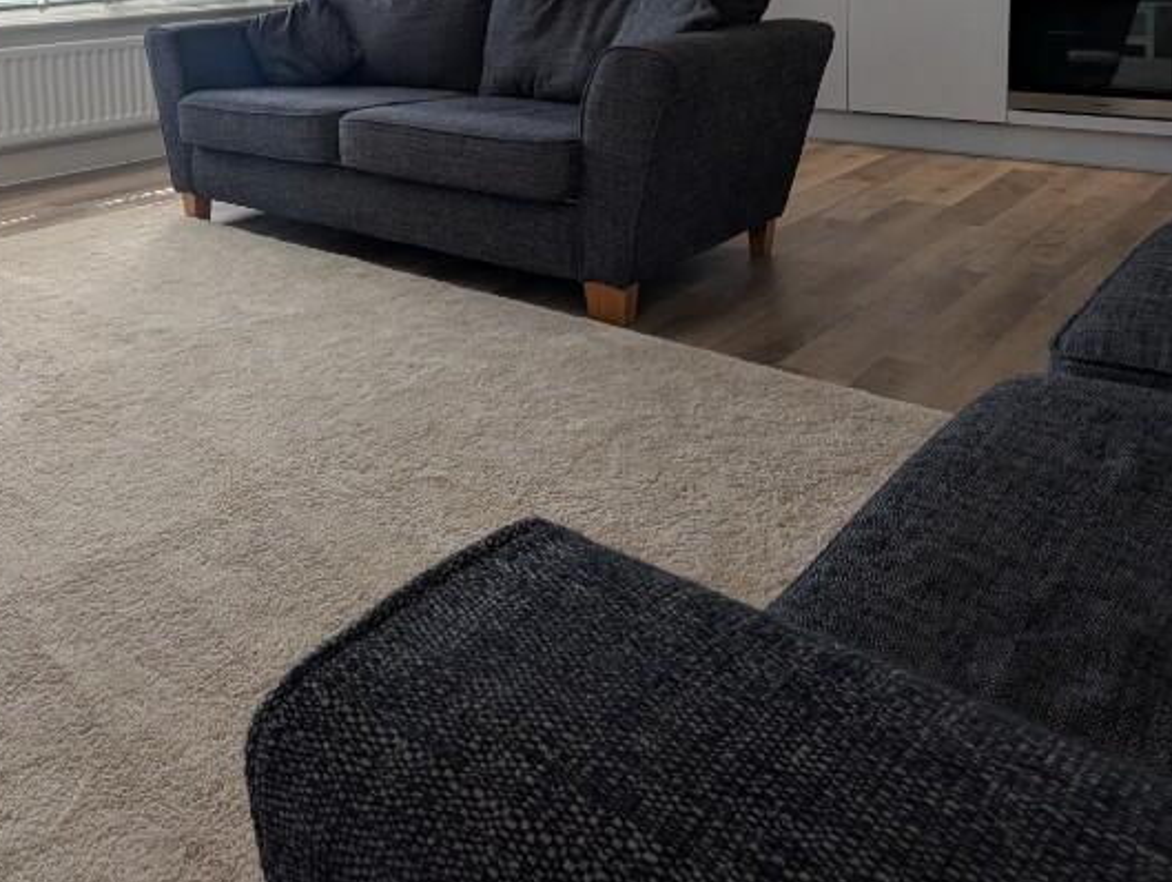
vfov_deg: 41.5
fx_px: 1051
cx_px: 392
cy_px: 70
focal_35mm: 31
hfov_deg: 57.0
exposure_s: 1/565
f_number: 2.2
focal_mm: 2.35
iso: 47
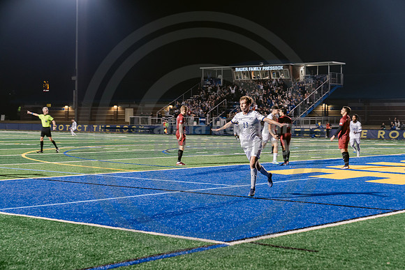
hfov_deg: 28.8
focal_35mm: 70
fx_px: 788
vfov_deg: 19.5
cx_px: 202
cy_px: 135
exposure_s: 1/160
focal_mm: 70
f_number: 4
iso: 2500
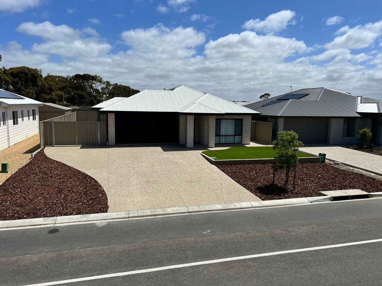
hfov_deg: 67.3
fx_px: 287
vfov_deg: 53.1
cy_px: 143
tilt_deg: -9.1
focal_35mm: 26
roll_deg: -2.0
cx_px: 191
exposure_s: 1/9434
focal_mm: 5.7
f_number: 1.5
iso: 50
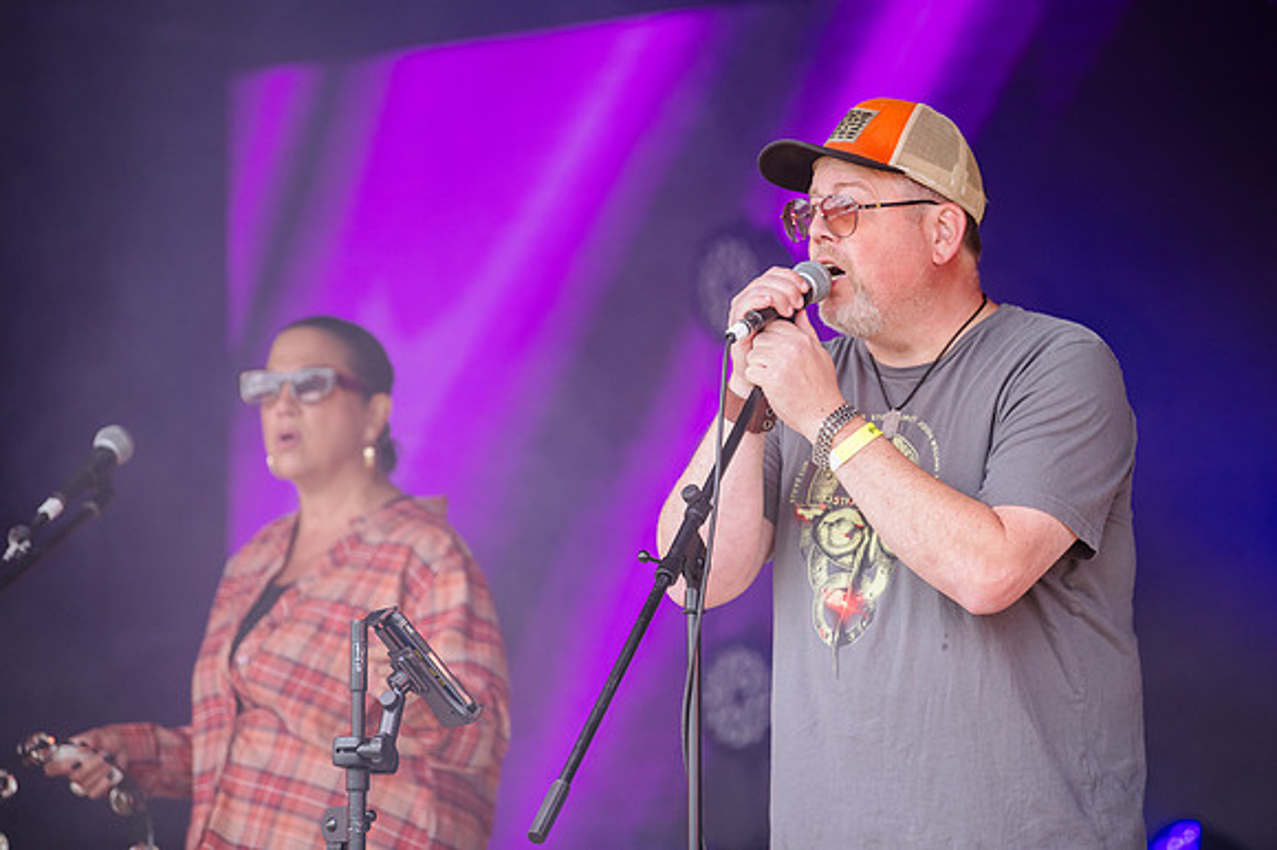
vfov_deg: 6.4
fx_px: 7631
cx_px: 725
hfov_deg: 9.6
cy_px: 366
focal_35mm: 215
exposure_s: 1/800
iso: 320
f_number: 2.8
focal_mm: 185
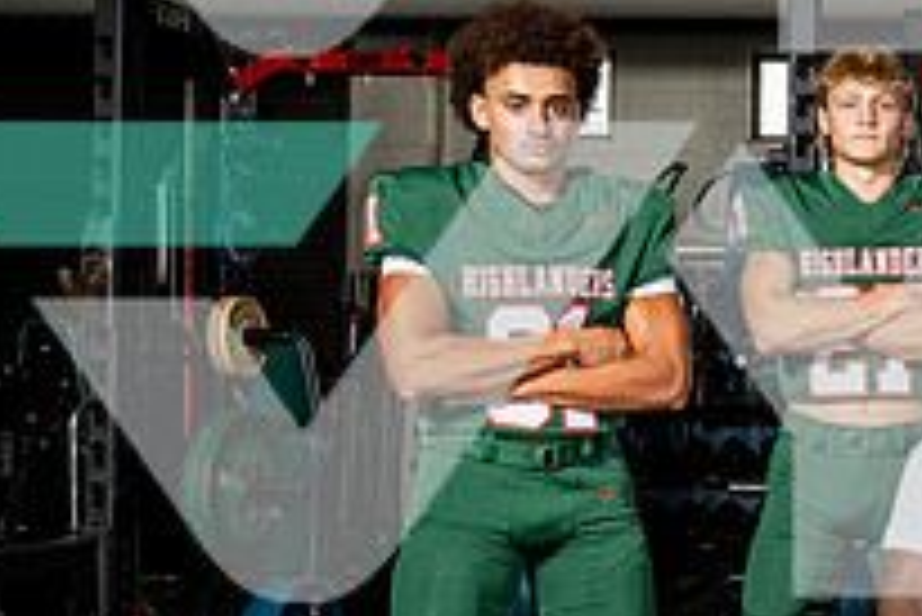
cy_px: 362
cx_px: 1057
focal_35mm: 68
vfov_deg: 20.0
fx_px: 1743
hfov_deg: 26.8
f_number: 8
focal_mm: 24
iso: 640
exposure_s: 1/250
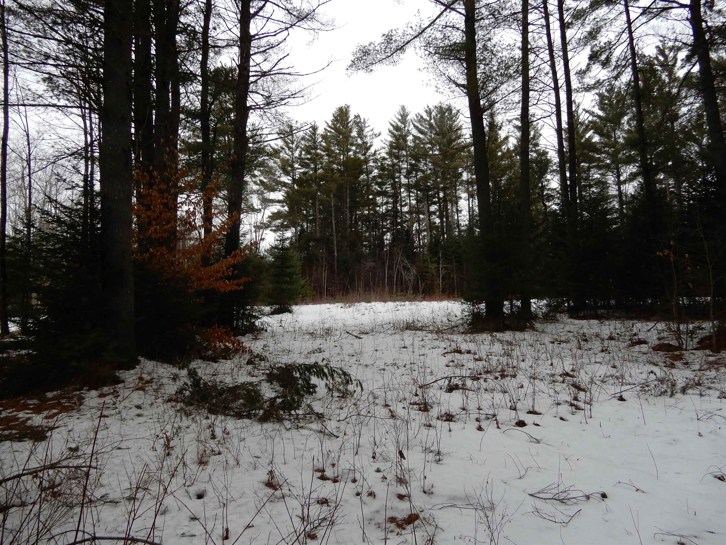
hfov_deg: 71.6
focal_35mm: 24
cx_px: 363
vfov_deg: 56.8
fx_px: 503
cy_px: 272
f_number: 3.4
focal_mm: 4.3
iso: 80
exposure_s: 1/250
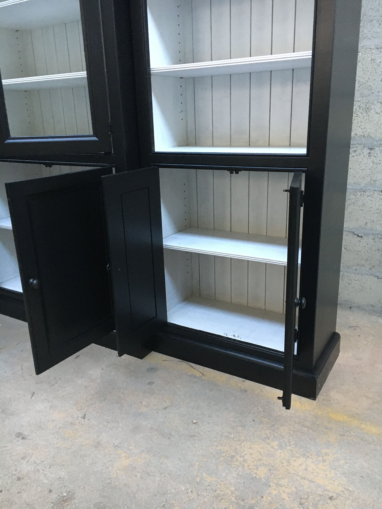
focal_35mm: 29
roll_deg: +1.6
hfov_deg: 48.2
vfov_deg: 61.7
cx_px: 191
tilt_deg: -16.6
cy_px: 254
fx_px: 427
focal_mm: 4.15
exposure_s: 1/17
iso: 200
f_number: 2.2
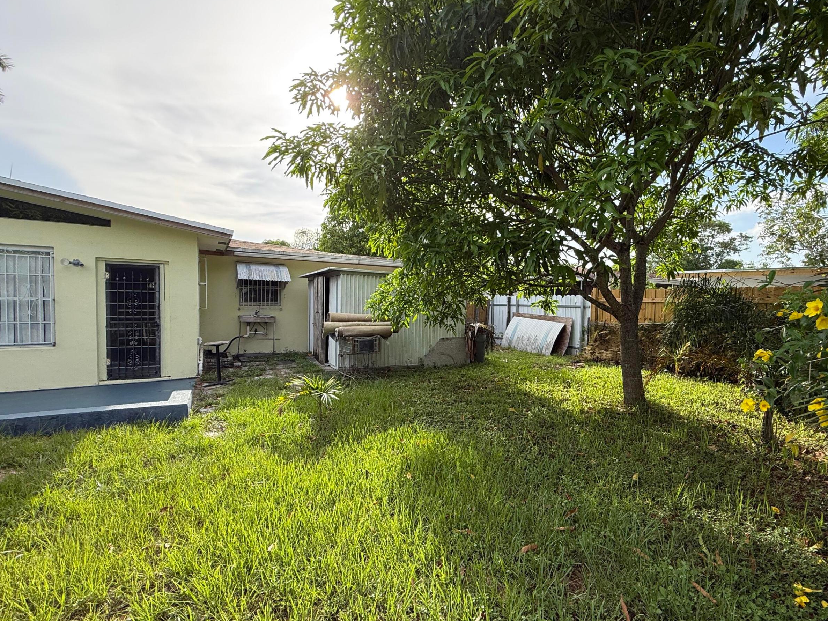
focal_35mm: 17
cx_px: 452
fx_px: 407
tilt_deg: +0.3
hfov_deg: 90.8
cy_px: 317
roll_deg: -1.6
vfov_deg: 74.7
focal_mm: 2.22
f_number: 2.2
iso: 64
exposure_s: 1/527
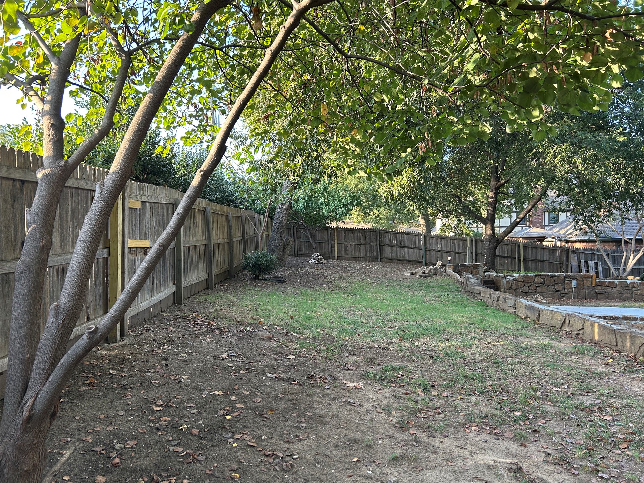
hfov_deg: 67.3
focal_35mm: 26
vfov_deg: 53.1
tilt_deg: +0.0
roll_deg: +1.4
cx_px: 322
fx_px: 484
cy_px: 242
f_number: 1.5
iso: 64
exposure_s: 1/135
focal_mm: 5.7
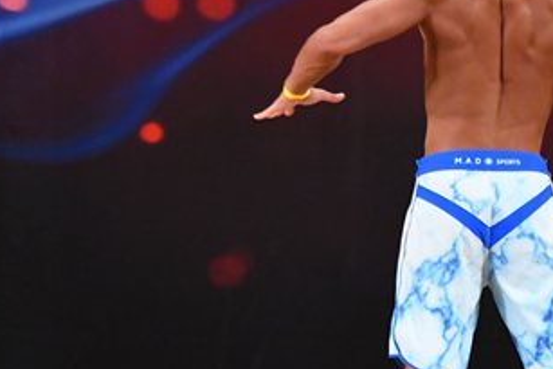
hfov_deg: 3.8
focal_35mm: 547
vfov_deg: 2.5
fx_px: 8406
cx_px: 617
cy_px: 238
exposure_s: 1/400
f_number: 5.6
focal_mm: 145
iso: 3200
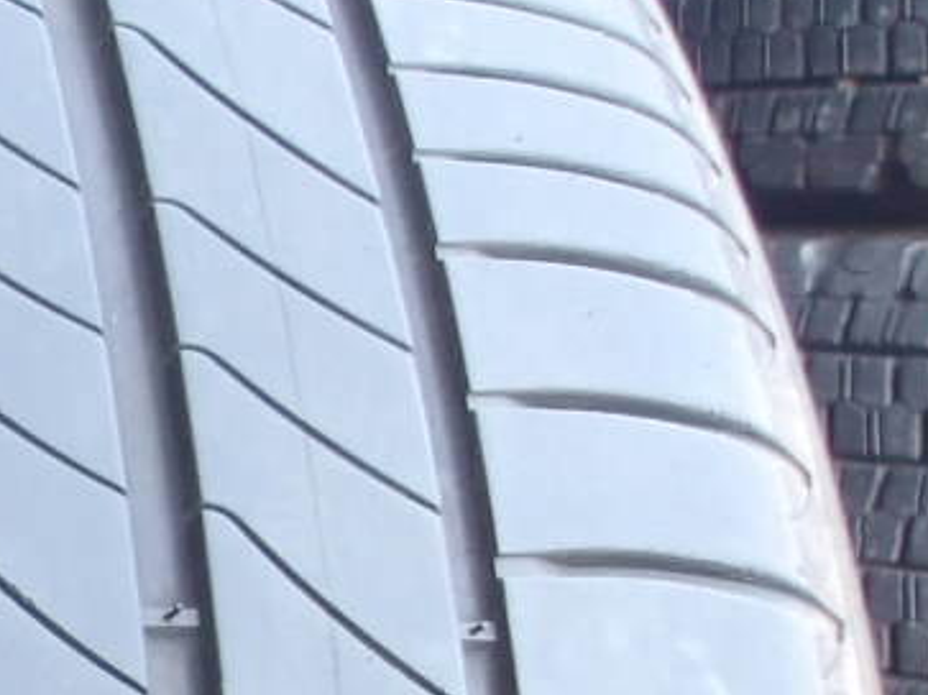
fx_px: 3189
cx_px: -1048
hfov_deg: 13.6
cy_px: 1048
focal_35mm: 119
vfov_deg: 11.9
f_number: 3
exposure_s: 1/30
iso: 163
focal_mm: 4.9
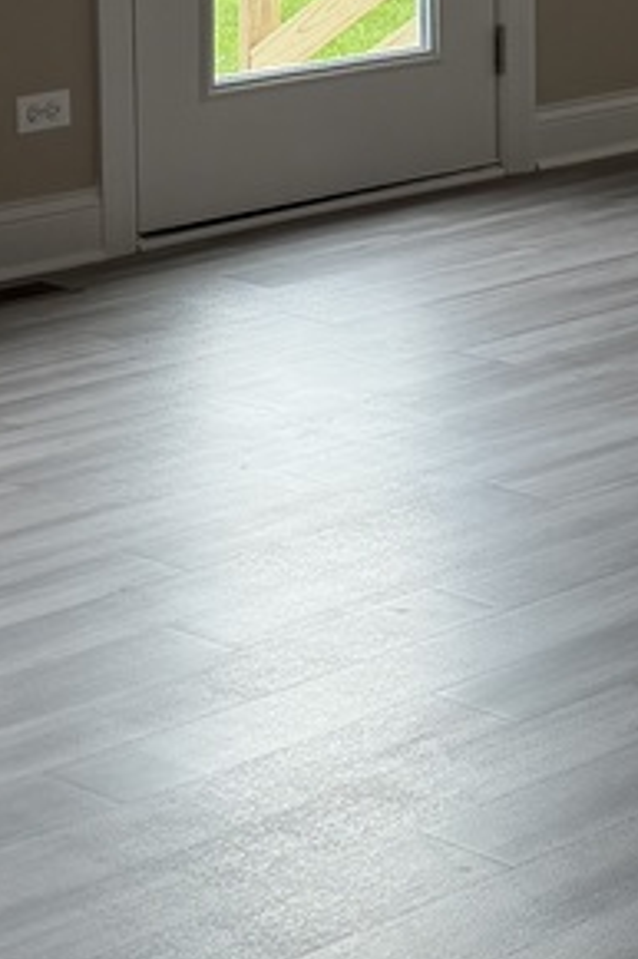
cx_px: 995
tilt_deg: -6.9
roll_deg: +0.8
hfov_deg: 10.6
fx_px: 3300
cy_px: -126
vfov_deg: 16.0
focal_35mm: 124
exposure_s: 1/231
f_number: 1.78
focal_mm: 6.76
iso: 64
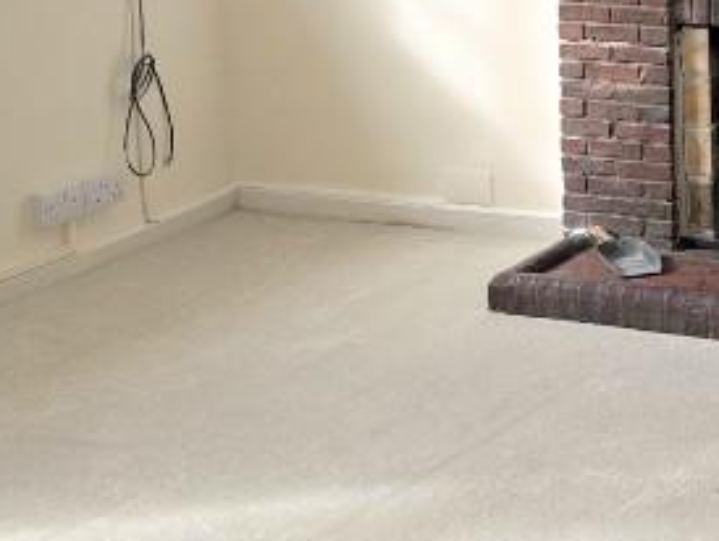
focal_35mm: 97
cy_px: -71
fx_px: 2017
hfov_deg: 20.0
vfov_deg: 14.9
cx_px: 559
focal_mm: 5.1
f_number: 1.6
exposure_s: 1/334
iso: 50
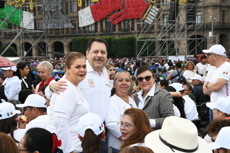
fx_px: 537
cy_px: 76
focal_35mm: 84
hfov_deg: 24.2
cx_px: 115
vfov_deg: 16.3
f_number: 9
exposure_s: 1/125
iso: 200
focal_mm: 56
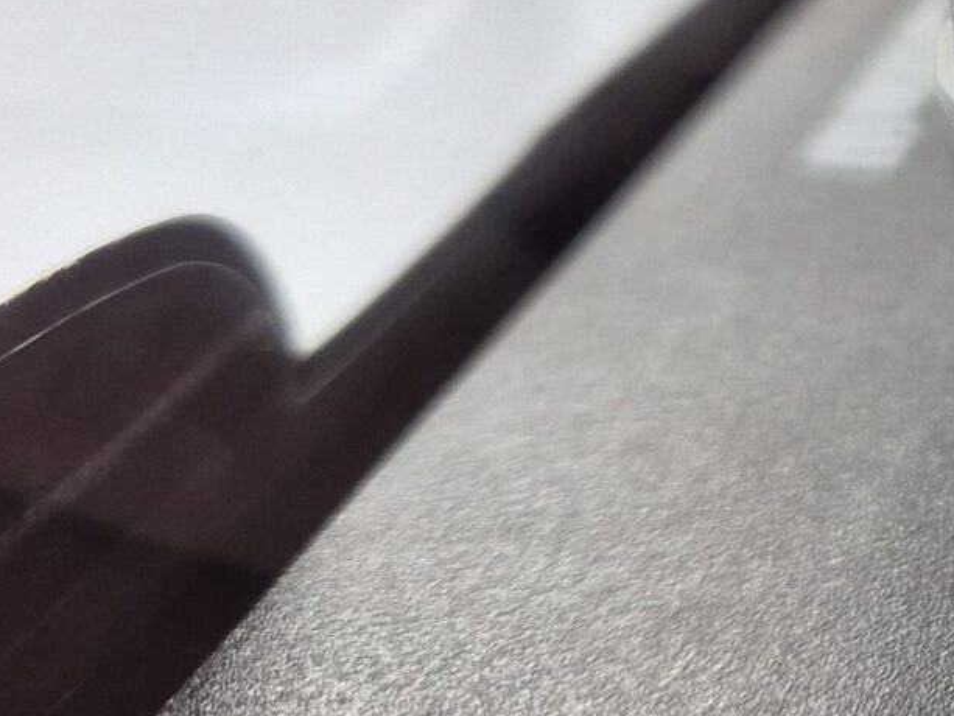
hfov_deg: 16.8
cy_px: -330
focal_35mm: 96
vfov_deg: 14.5
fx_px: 2646
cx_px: 1729
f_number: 1.8
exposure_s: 1/100
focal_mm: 5.4
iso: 250
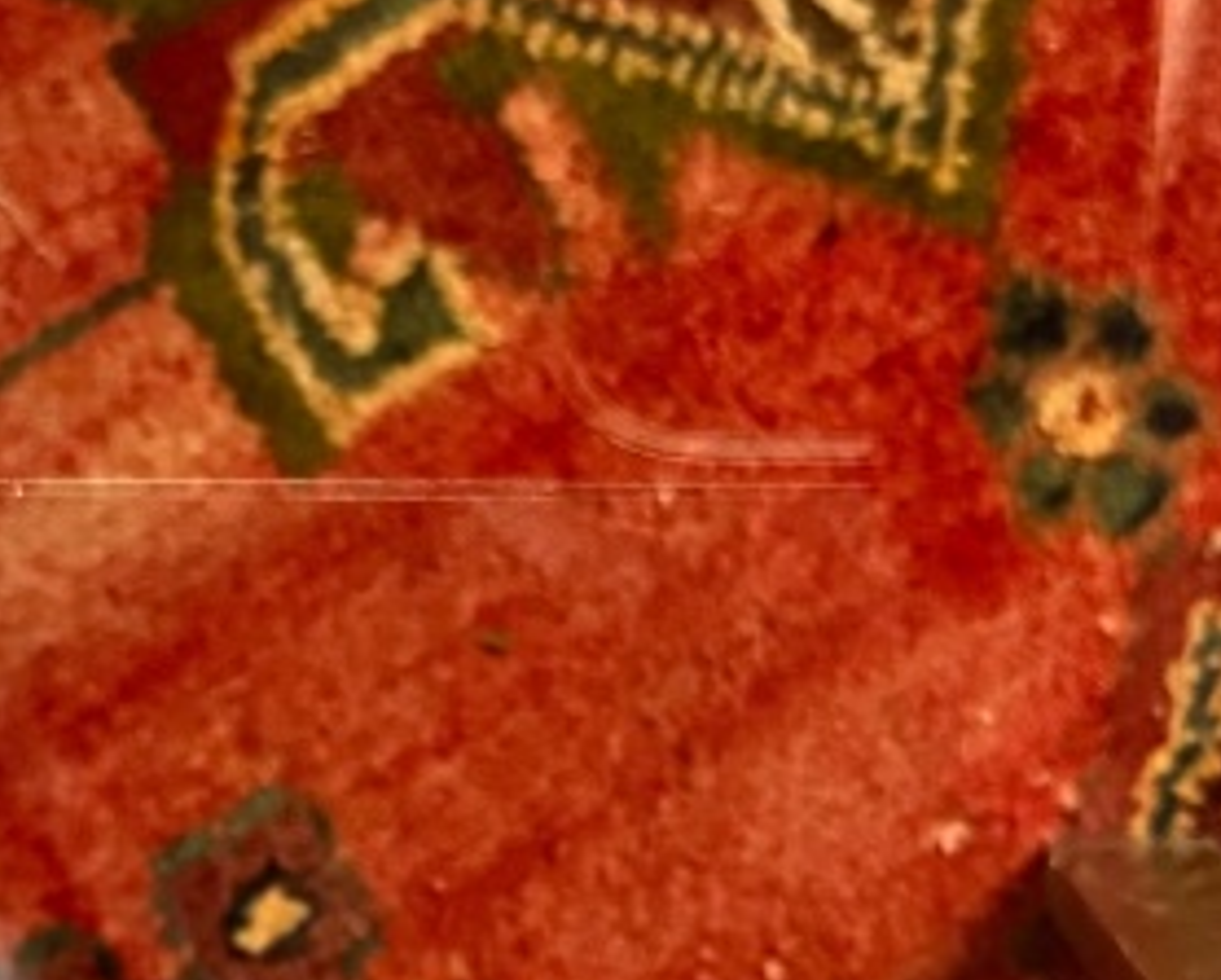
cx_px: 518
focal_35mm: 101
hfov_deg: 19.0
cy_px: 1301
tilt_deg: -75.8
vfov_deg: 14.6
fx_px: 3654
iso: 500
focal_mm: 6.76
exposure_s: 1/60
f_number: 1.78
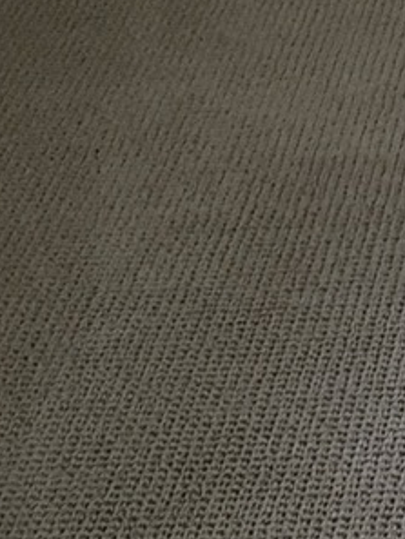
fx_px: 2899
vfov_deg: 9.4
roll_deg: -0.7
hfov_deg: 7.3
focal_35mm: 186
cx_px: 1095
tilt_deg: -7.6
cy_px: -777
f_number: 1.78
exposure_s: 1/60
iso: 320
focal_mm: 6.76
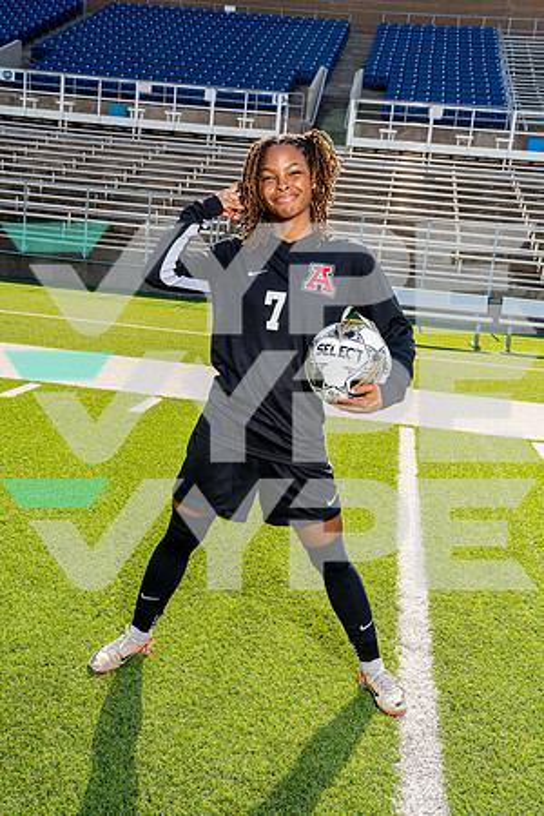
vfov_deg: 47.4
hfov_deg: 32.6
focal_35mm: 41
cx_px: 272
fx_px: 929
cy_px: 408
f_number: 10
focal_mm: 41
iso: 320
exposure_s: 1/250
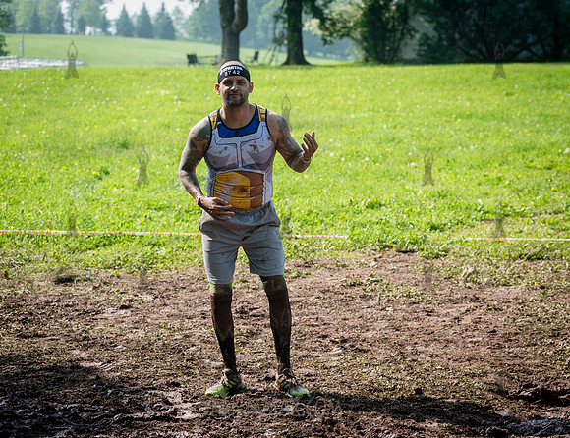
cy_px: 212
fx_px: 1576
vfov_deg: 15.8
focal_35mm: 95
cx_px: 348
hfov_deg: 20.5
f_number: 4.5
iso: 250
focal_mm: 80
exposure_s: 1/640
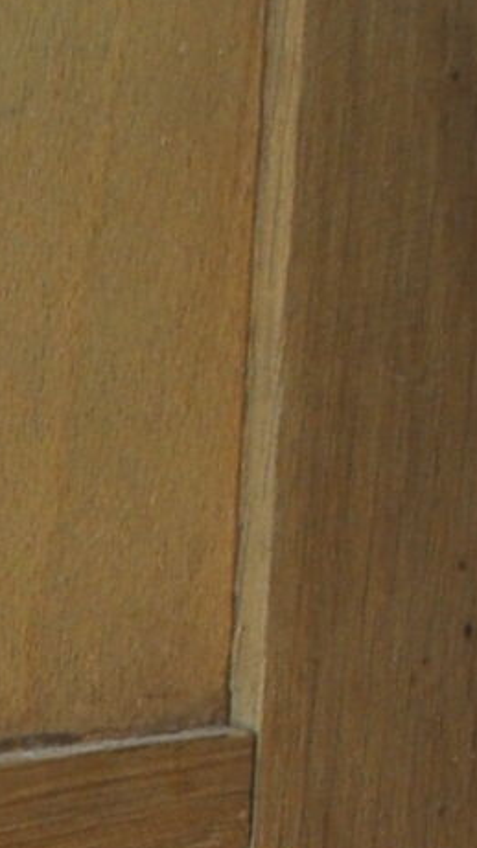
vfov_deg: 9.9
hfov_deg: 5.6
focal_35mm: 197
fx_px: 4434
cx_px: -1114
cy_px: 1891
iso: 400
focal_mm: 18
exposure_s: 1/80
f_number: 4.5
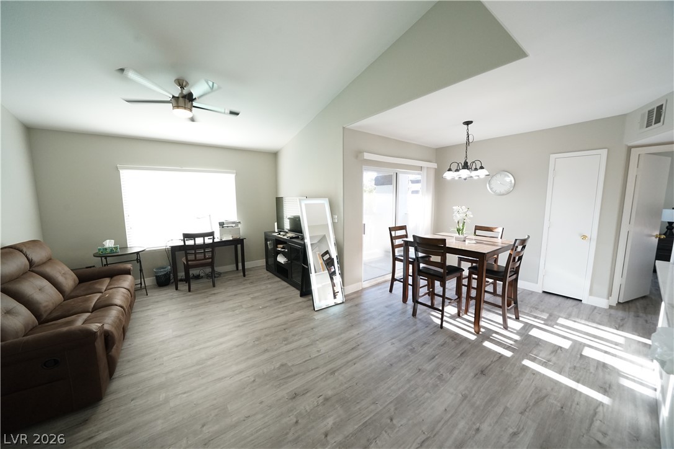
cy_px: 224
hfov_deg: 112.6
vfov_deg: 90.0
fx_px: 225
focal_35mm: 12
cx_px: 337
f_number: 7.1
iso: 2000
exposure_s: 1/125
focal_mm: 12
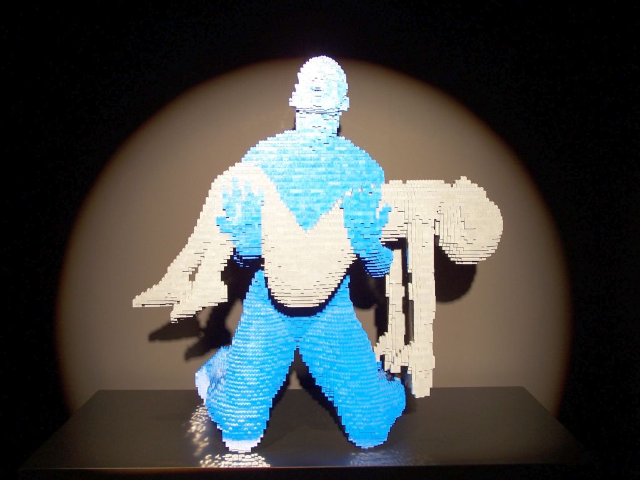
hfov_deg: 34.3
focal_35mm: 56
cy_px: 240
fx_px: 1035
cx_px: 320
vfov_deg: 26.1
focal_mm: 9.3
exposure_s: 1/10
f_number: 3.1
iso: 80
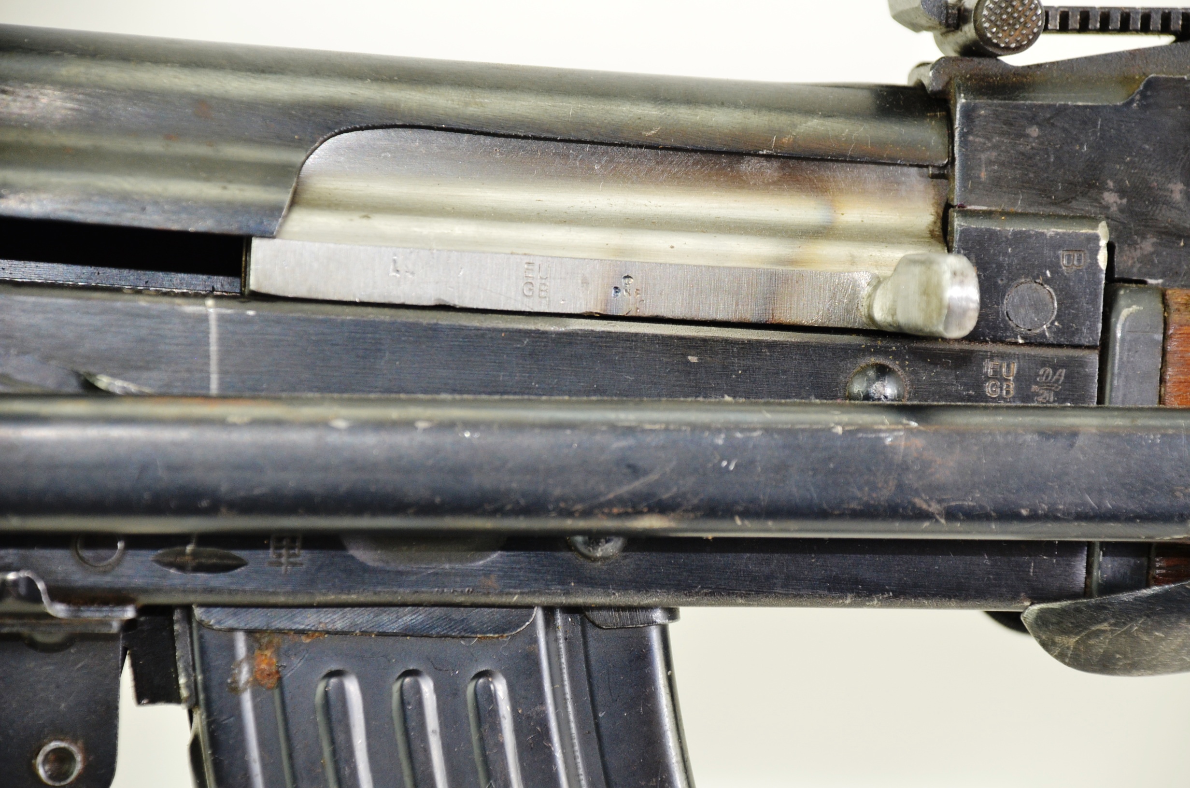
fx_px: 6680
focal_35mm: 202
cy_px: 394
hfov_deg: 10.2
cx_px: 595
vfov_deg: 6.8
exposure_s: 1/60
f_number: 5.6
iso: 640
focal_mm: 135
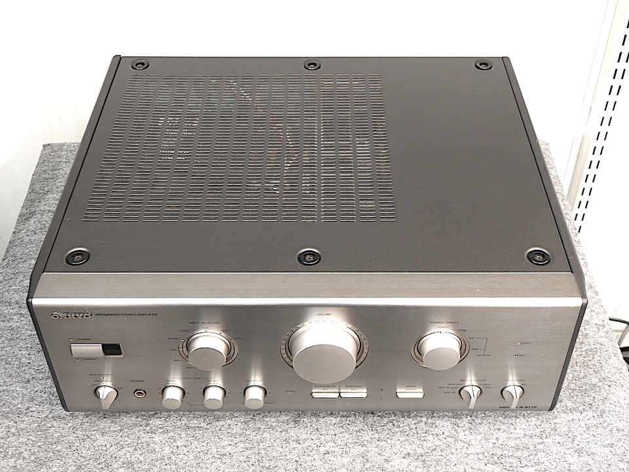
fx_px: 800
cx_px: 314
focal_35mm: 44
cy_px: 236
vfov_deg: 32.9
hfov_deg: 42.9
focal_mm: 7.8
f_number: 3.9
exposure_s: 1/5
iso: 100
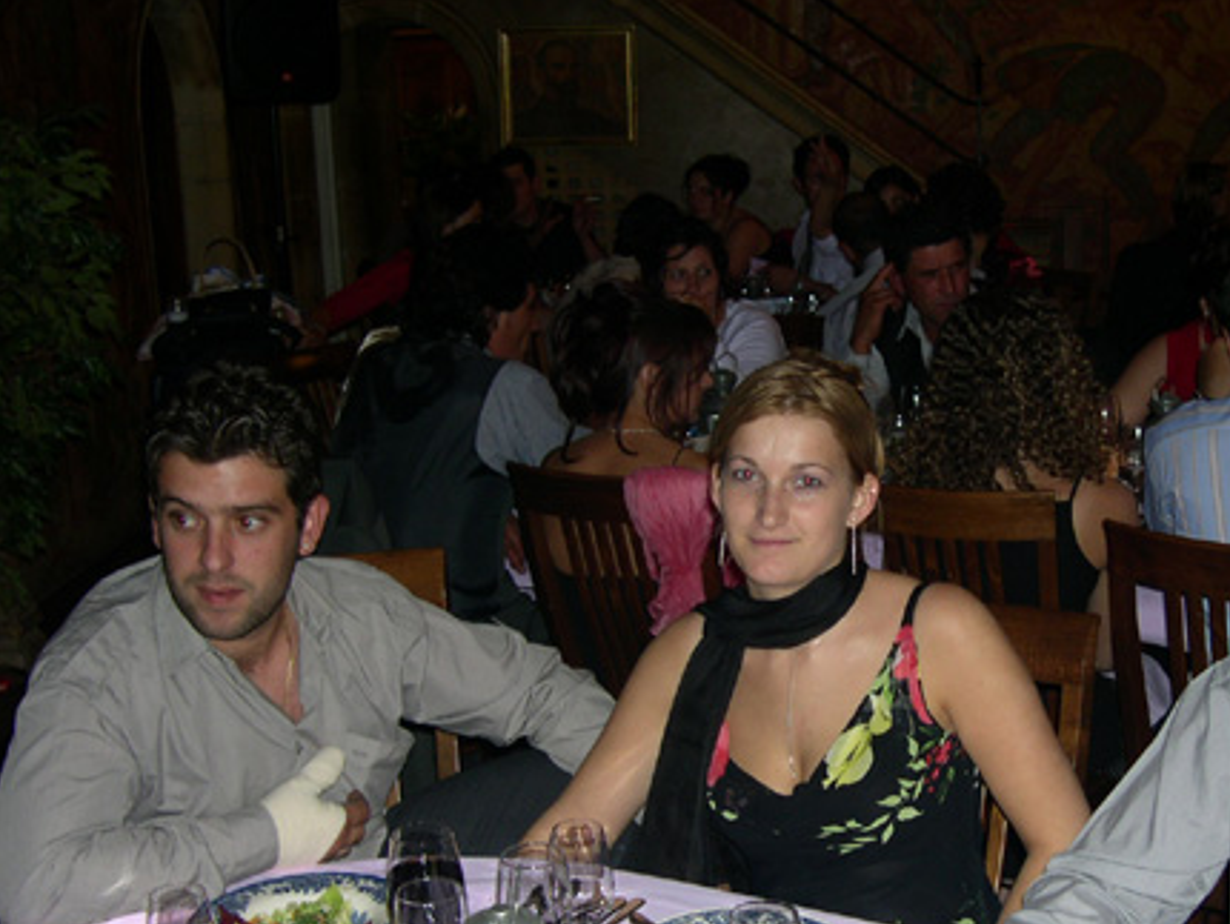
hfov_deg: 35.7
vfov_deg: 27.4
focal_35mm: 53
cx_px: 832
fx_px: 1884
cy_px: 592
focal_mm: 8
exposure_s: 1/60
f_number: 2.8
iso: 100
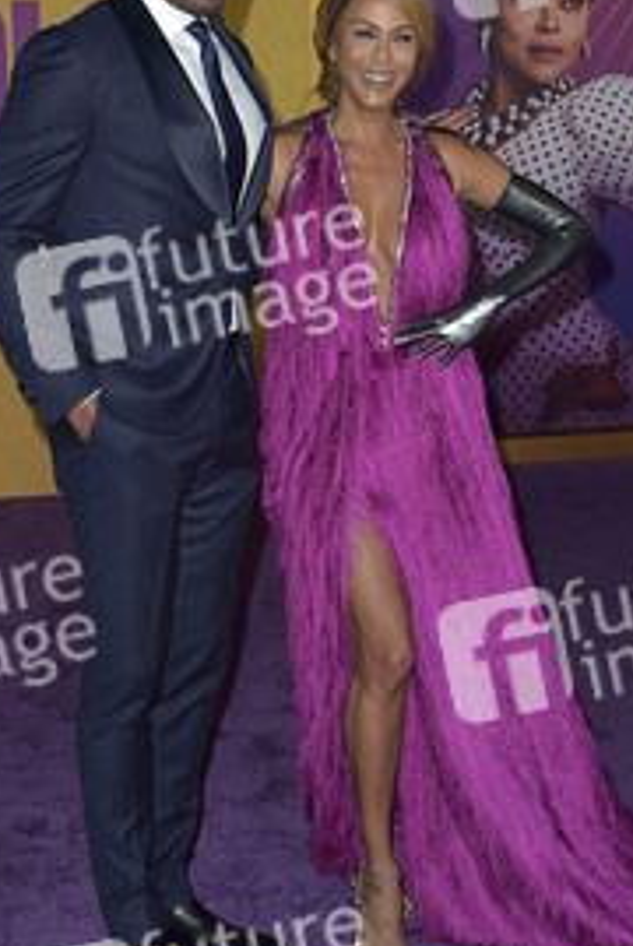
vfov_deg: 38.1
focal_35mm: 52
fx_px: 1368
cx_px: 301
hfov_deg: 26.1
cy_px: 464
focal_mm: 35
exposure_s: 1/250
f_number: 6.3
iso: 320
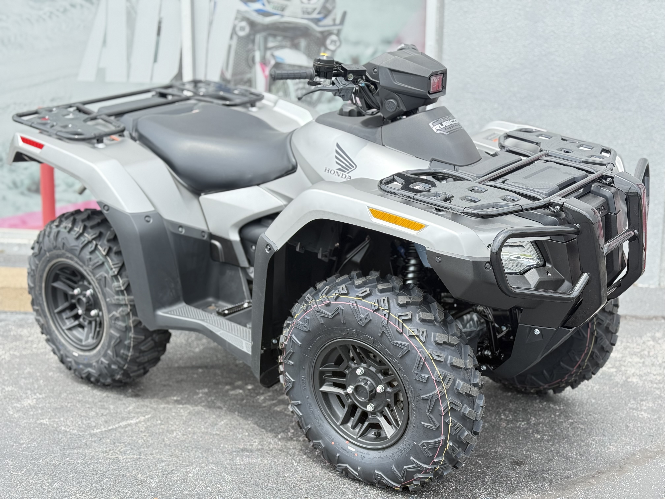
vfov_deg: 30.3
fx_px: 922
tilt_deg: -10.5
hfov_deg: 39.7
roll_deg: -1.1
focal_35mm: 48
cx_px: 332
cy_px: 250
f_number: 1.78
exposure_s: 1/631
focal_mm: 6.76
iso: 64
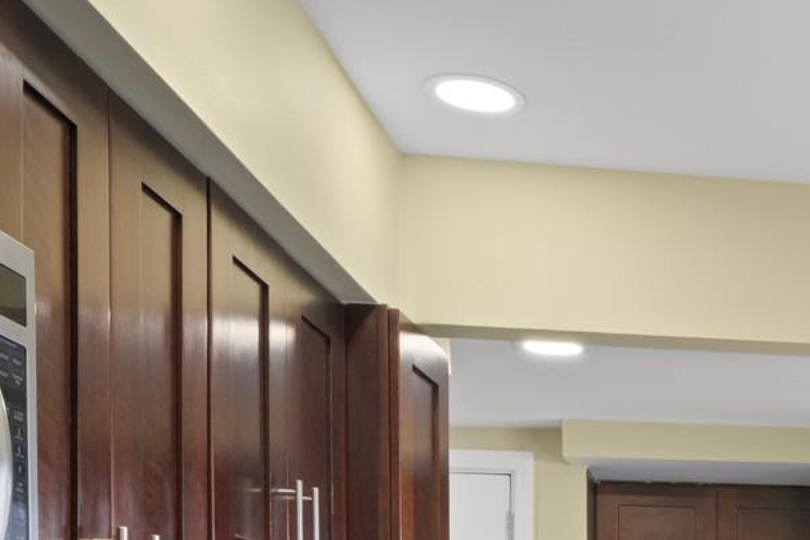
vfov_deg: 22.0
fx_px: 1260
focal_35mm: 56
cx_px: 1060
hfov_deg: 28.9
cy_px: 678
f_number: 11
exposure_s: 3.2
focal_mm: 17
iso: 100
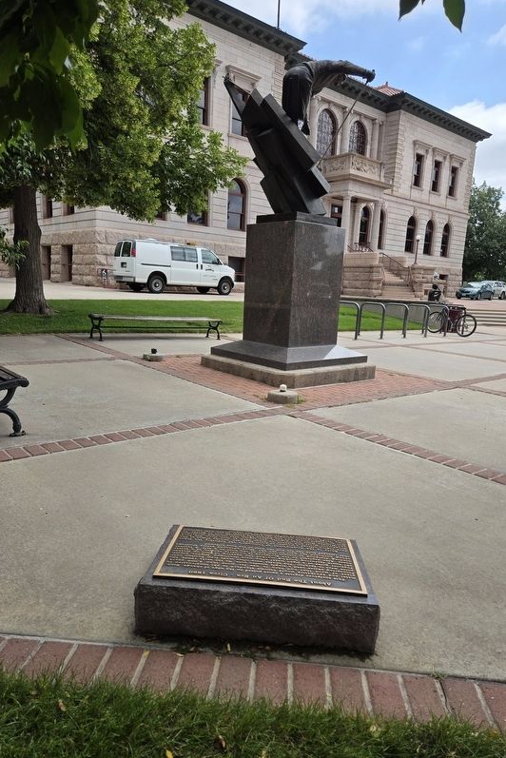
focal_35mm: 24
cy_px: 379
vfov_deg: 73.7
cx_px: 263
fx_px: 506
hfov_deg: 53.2
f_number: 1.8
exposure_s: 1/1276
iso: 25
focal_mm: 5.4
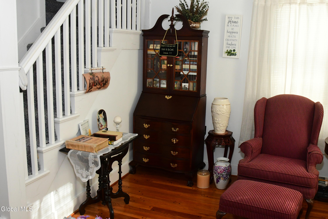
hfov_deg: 53.1
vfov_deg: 36.9
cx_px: 164
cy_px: 110
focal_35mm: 36
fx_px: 328
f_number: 6.3
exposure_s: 1/160
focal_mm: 18
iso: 2000
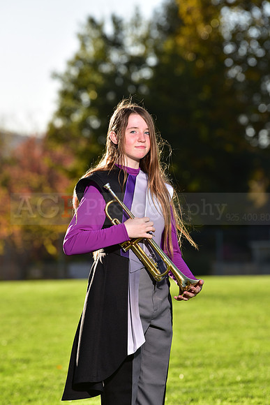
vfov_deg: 10.3
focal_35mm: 200
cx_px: 135
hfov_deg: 6.9
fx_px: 2248
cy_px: 202
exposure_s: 1/250
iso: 80
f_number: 5.6
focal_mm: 200
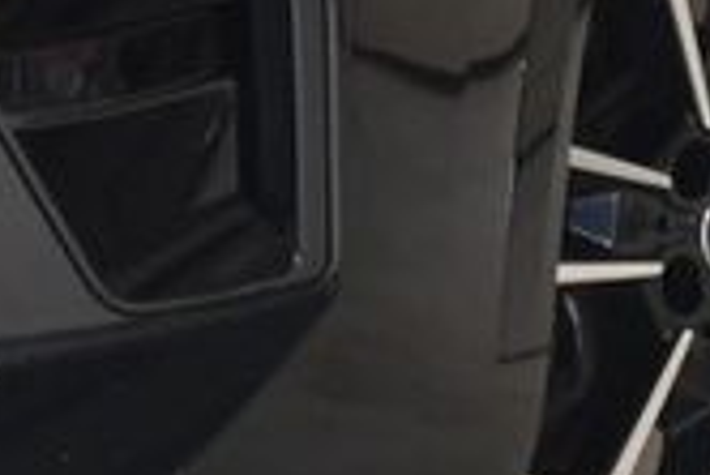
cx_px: 0
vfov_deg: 1.4
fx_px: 19246
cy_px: -663
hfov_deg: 2.1
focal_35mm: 975
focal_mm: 90
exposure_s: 1/25
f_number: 5.3
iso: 640
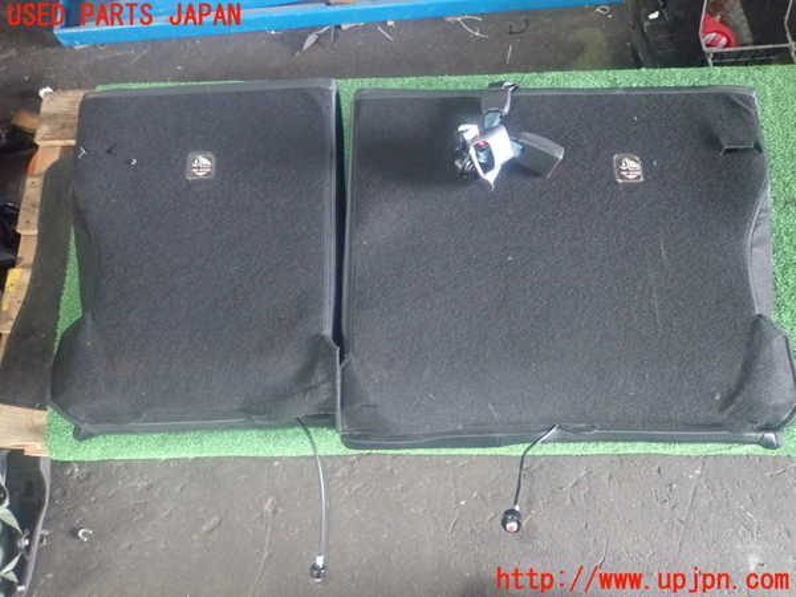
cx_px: 398
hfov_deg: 69.4
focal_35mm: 25
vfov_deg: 54.9
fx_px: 575
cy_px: 298
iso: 800
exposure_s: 1/30
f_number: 2
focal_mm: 4.5
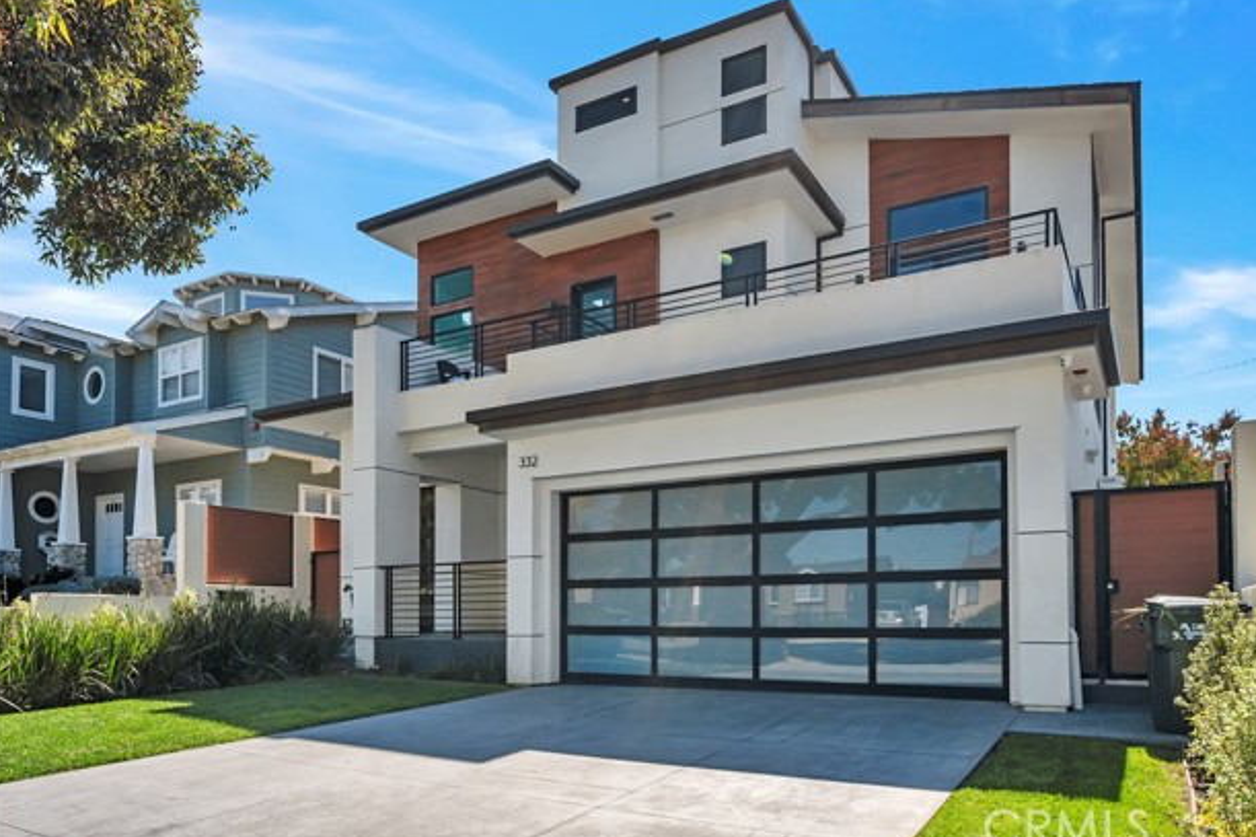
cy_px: 418
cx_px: 650
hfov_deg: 77.3
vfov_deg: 56.1
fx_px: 786
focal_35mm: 23
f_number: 10
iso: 1250
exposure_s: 1/1600
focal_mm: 21.5
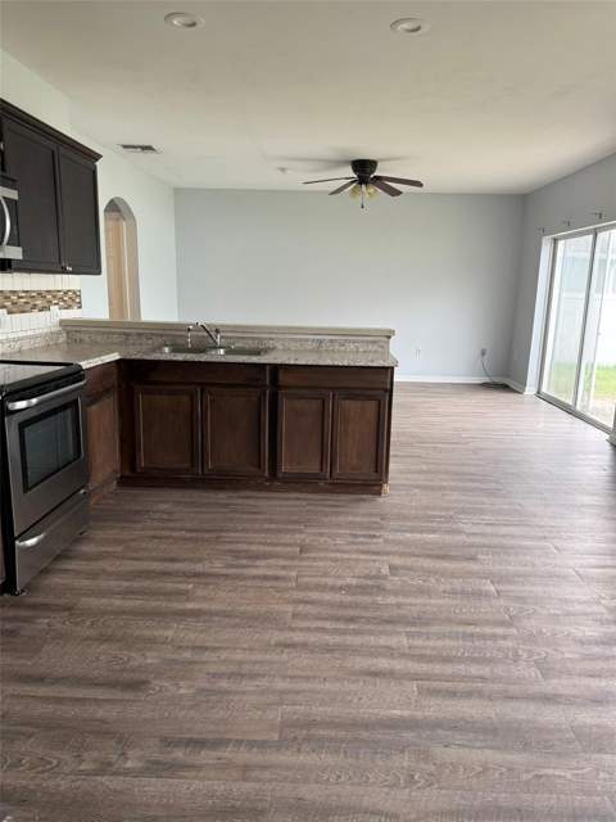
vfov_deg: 71.6
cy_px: 411
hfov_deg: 56.8
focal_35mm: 24
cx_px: 308
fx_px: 569
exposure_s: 1/121
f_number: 1.78
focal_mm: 6.76
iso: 100
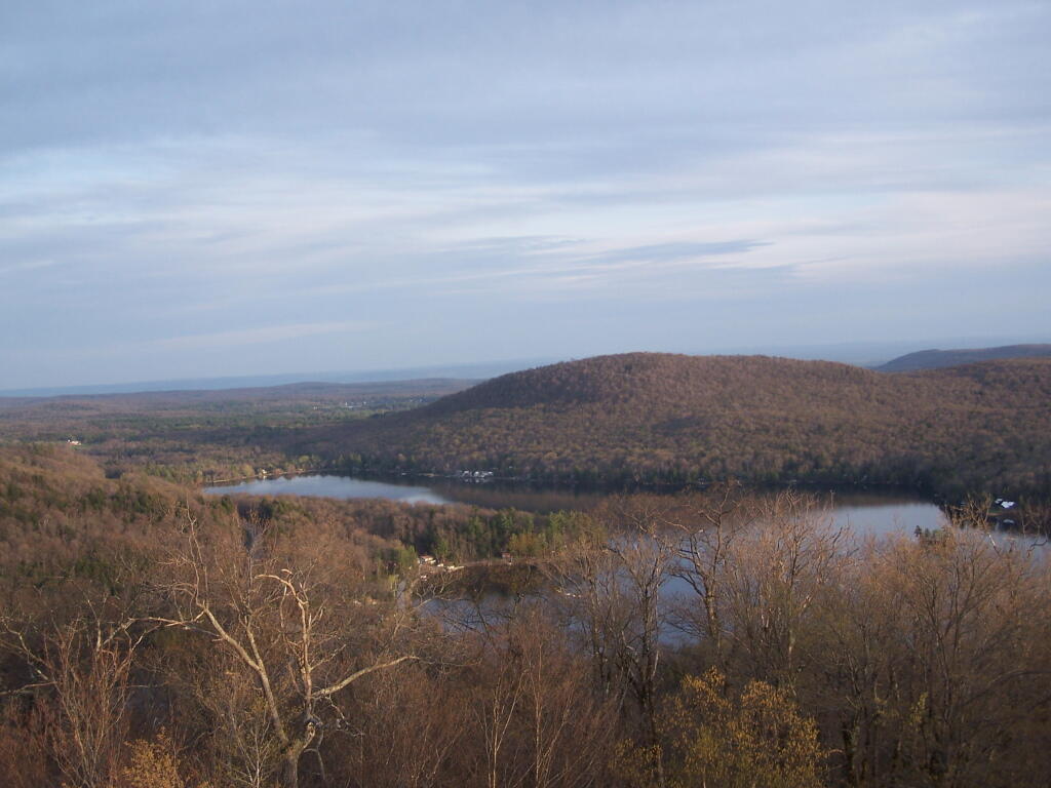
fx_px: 1306
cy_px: 394
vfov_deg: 33.6
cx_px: 526
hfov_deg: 43.9
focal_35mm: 43
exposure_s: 1/200
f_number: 2.9
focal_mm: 7.1
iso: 80
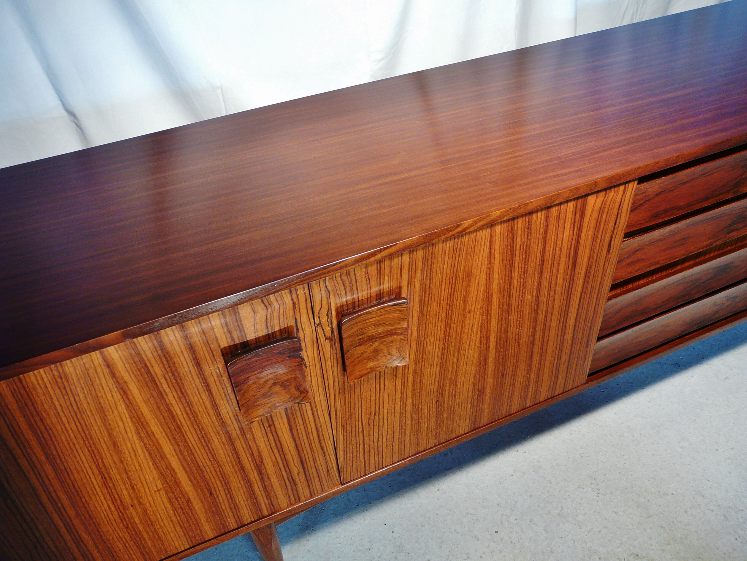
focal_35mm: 28
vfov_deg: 49.7
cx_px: 374
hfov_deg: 63.4
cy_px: 280
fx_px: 604
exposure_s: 1/40
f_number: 2.8
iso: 100
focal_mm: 4.6
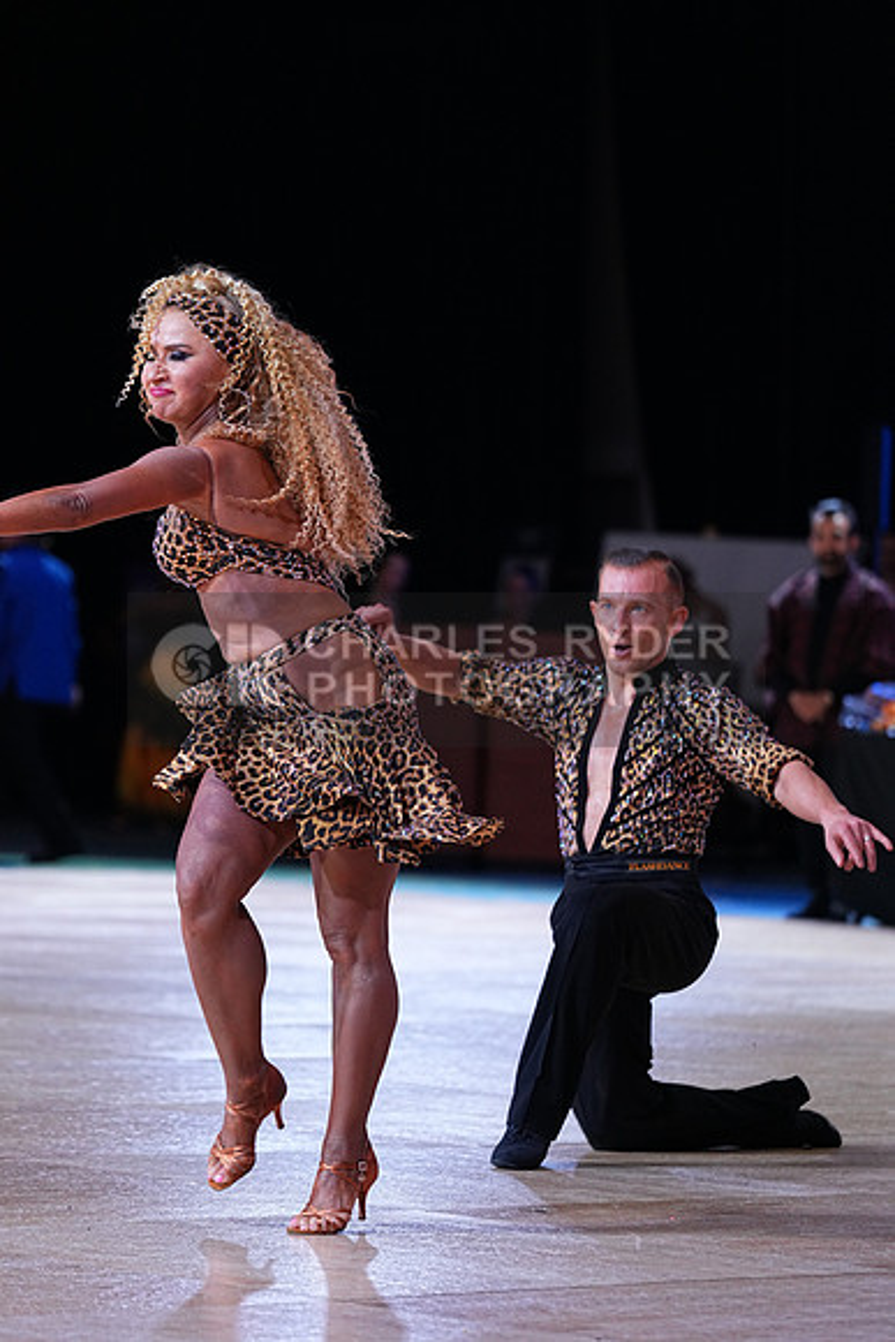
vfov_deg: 12.0
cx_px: 448
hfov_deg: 8.0
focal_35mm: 171
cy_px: 671
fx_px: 6373
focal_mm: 171
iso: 2000
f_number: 4
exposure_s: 1/500
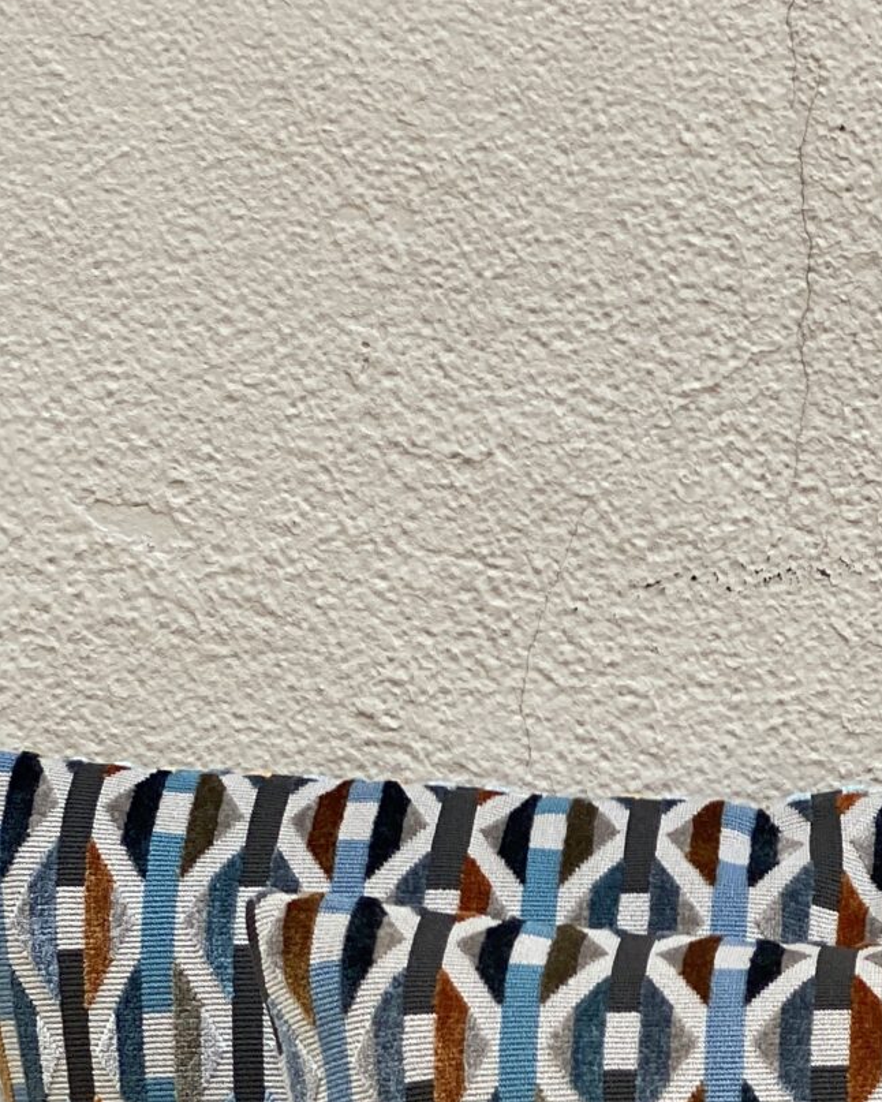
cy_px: 1704
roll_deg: +1.1
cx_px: 938
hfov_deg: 9.5
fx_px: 5251
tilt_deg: -18.6
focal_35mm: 161
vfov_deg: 11.4
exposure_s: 1/207
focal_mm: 6
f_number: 2
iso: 20
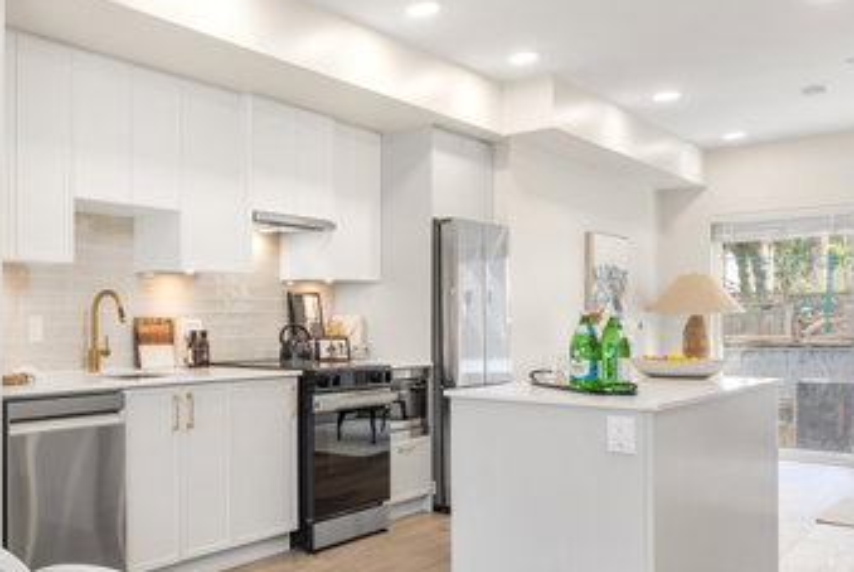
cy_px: 323
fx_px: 784
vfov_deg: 40.0
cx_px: -8
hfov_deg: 47.2
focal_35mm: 33
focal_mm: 14
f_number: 8
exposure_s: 1/20
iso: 400
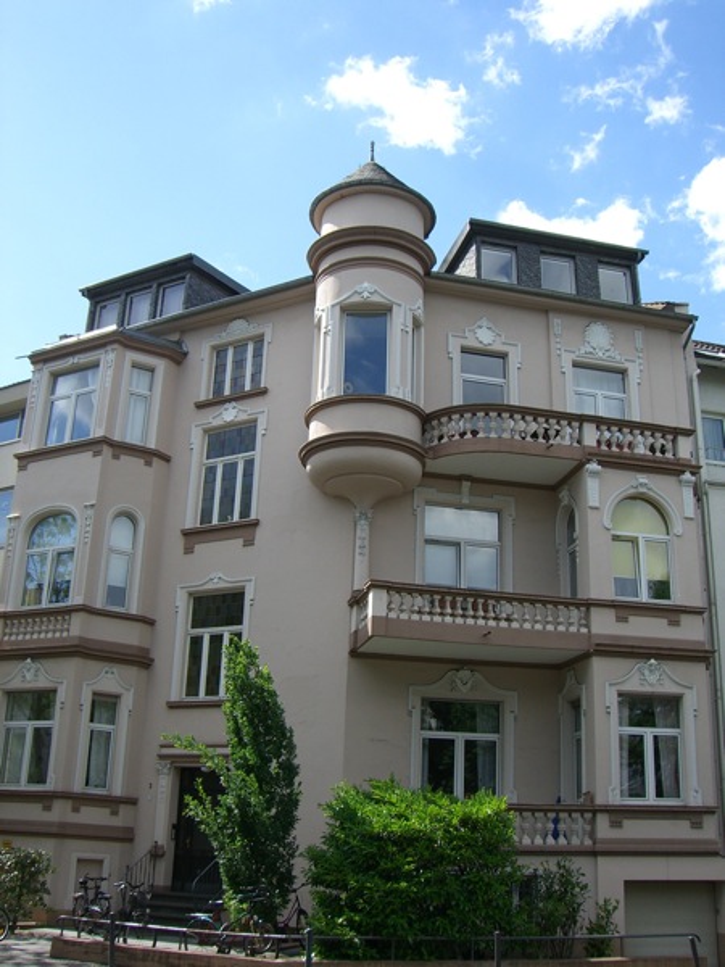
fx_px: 1061
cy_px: 484
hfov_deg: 37.7
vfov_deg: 49.0
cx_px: 362
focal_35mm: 38
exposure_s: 1/400
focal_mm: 6.2
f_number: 4.3
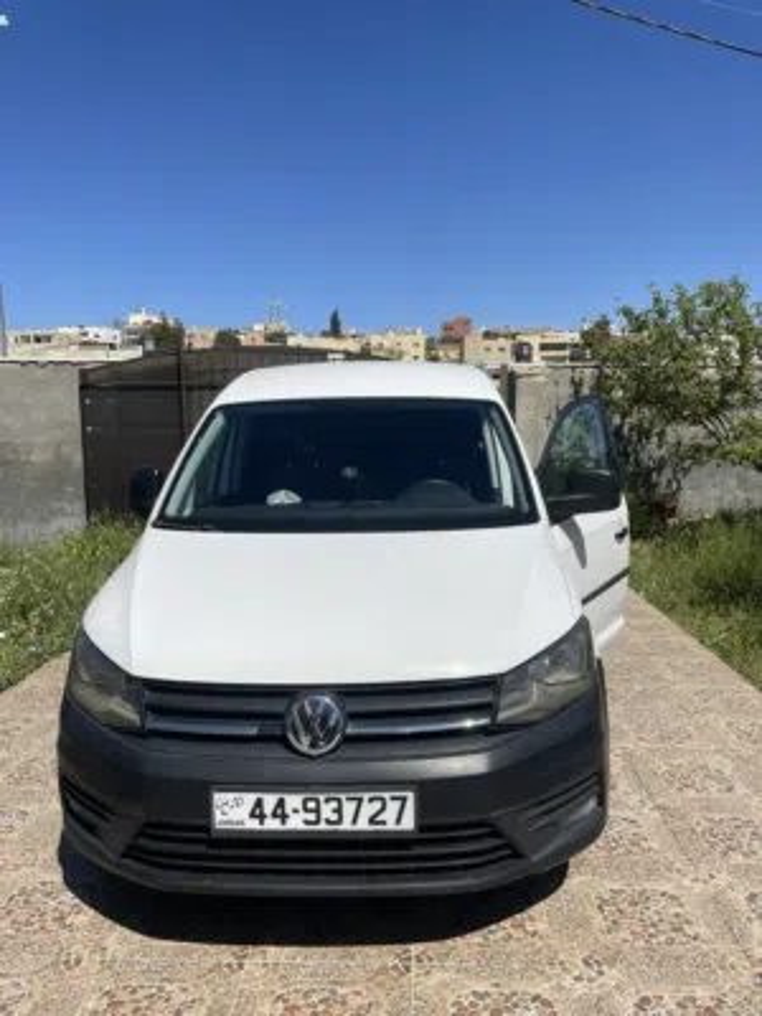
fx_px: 763
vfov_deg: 67.3
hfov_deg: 53.1
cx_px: 381
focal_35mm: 26
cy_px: 508
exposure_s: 1/7813
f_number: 1.6
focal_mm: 4.2
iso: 32
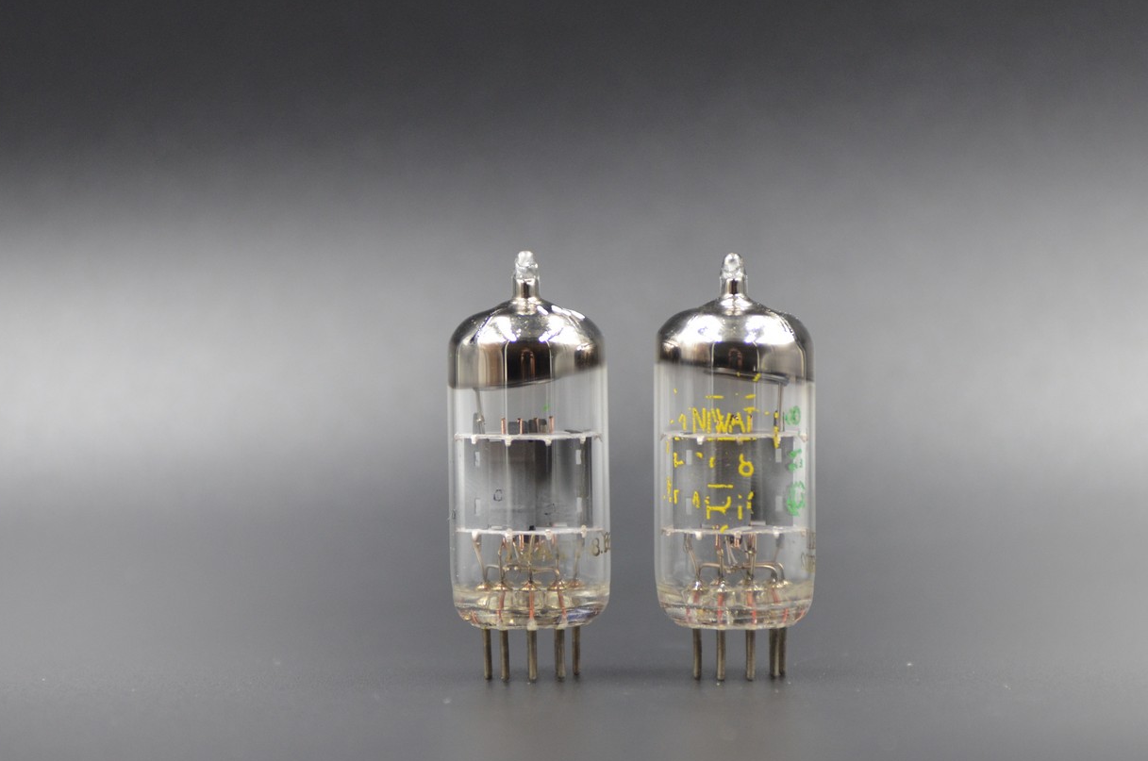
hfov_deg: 14.9
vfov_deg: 9.9
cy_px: 451
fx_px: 4393
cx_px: 650
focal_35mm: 138
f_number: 4
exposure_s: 1/250
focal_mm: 70
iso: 720
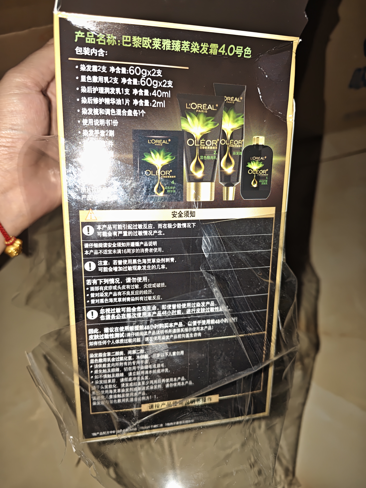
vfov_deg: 73.9
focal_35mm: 23
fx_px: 324
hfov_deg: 58.9
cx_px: 183
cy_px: 244
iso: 262
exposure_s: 1/100
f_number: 1.88
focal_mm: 5.56
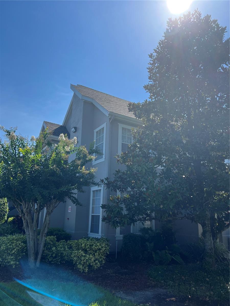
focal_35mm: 26
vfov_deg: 67.3
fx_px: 230
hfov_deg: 53.1
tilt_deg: +15.3
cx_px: 115
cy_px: 153
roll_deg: -1.7
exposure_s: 1/5076
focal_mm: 5.7
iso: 50
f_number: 1.5
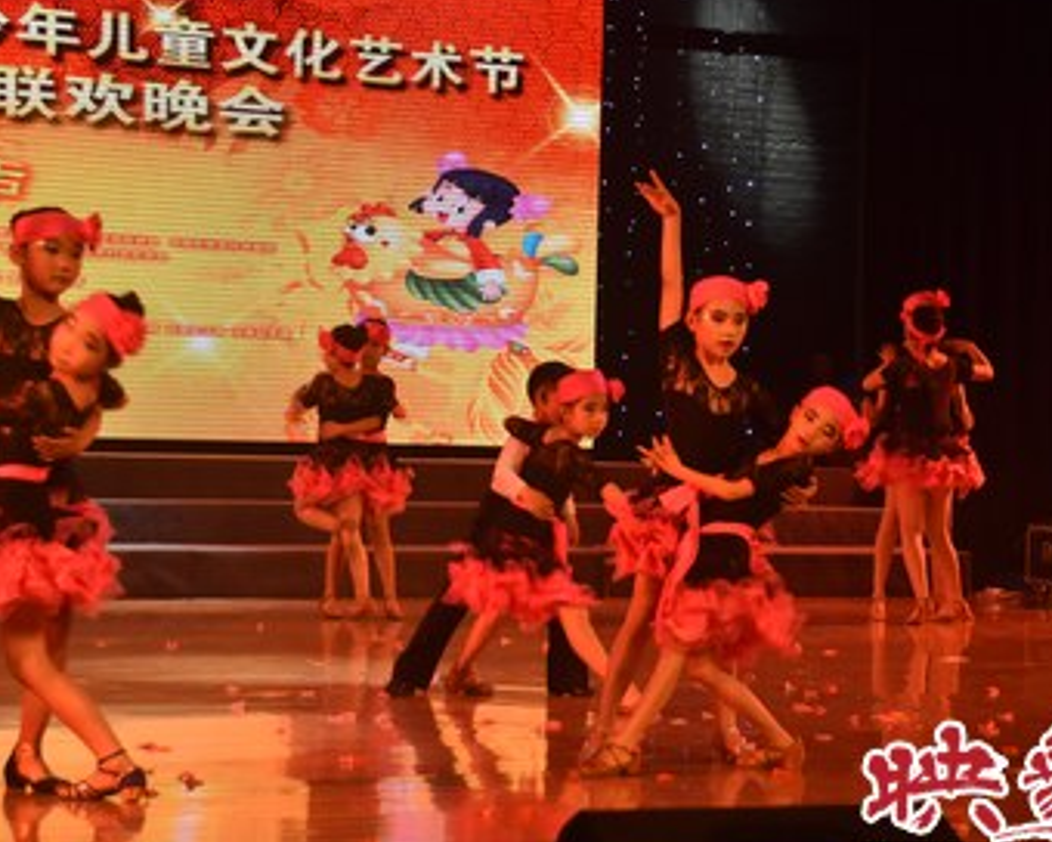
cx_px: 511
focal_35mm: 114
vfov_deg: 13.6
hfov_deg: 16.9
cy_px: 419
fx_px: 3540
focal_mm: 55
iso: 800
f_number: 5
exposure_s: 1/50
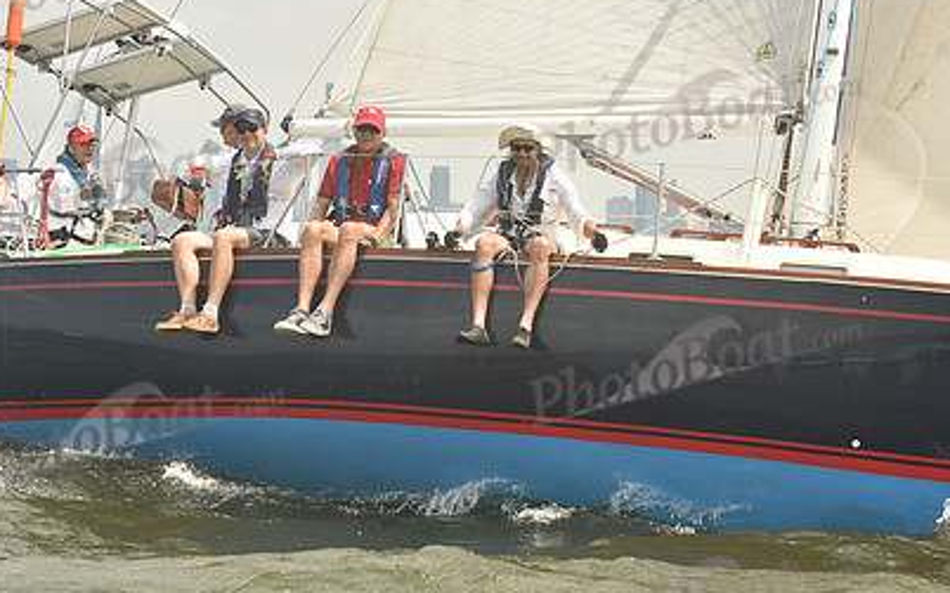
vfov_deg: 12.7
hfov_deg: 20.2
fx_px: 2666
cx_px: 409
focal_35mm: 103
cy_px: 275
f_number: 7.1
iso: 250
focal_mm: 70
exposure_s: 1/800
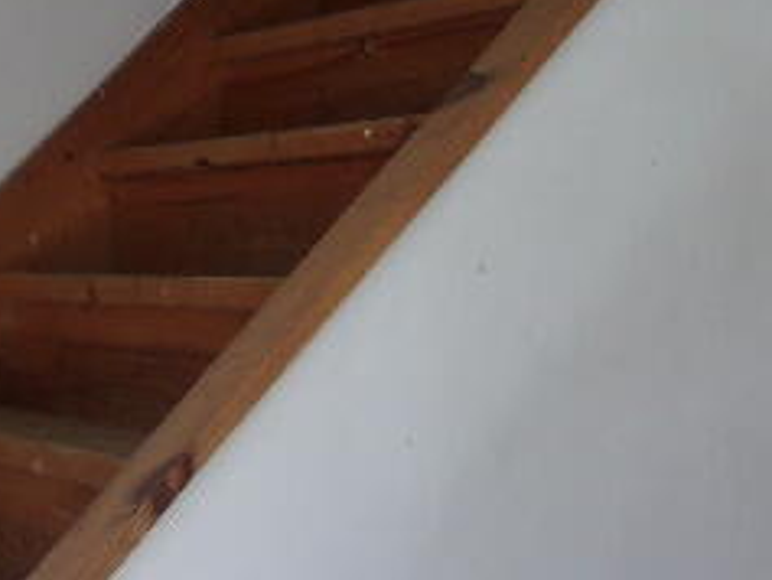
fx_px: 1629
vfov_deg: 20.1
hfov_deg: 25.0
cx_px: -52
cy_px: 166
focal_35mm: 73
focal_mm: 4.9
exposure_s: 1/34
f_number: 3
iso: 81
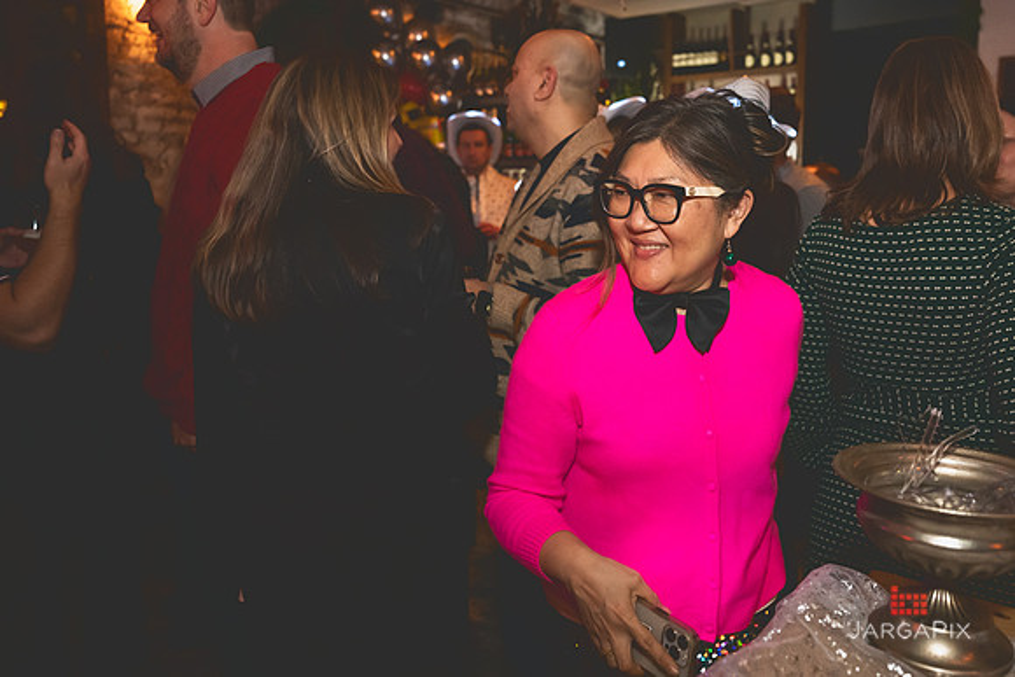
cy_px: 273
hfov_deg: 63.2
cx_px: 608
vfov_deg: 44.8
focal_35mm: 29
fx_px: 816
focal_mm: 24
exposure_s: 1/100
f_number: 3.2
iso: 3200
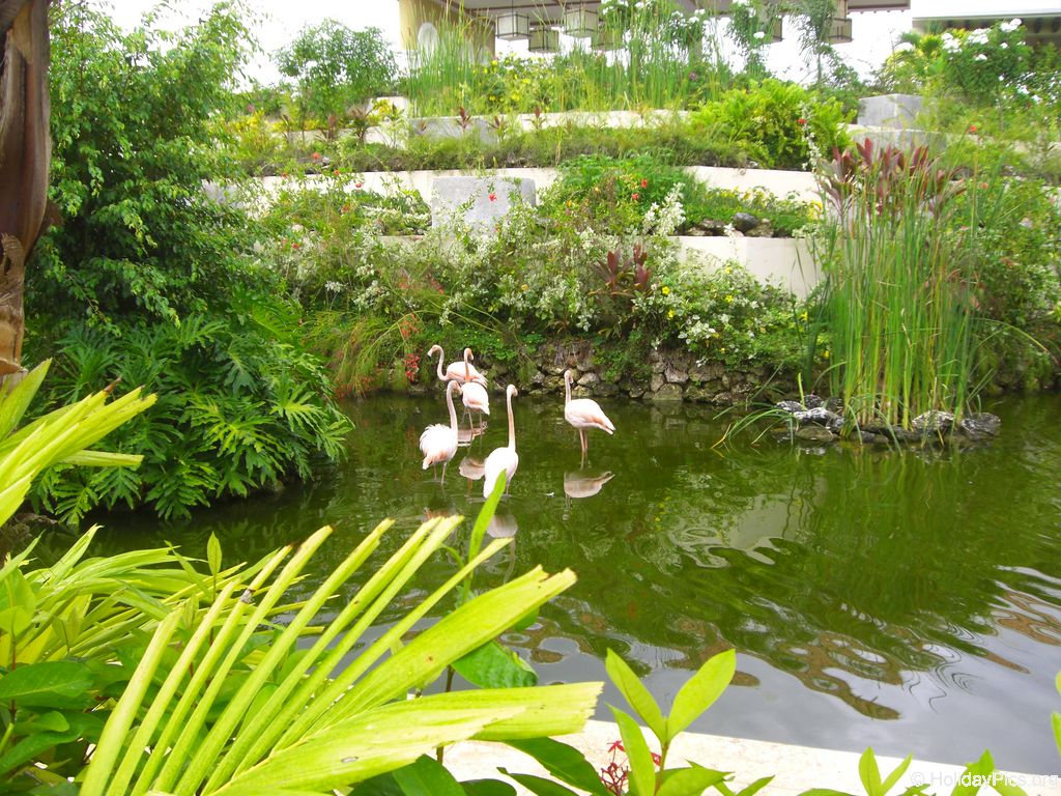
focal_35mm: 38
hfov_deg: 49.0
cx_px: 530
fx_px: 1165
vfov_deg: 37.7
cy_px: 398
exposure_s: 1/200
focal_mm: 6.2
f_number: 2.7
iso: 64
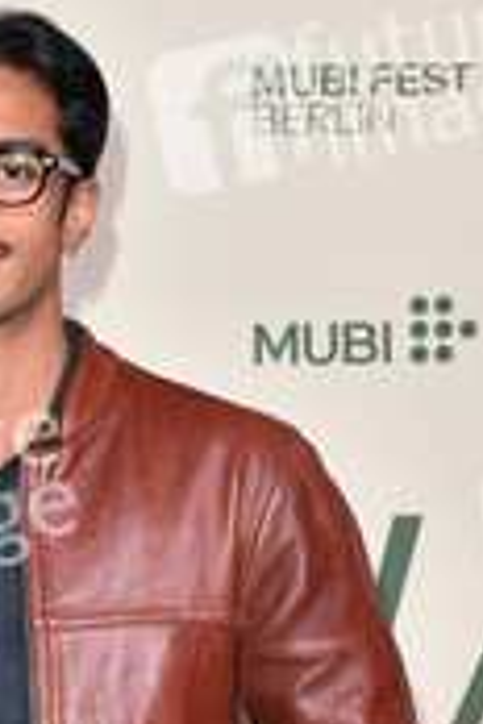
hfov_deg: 9.0
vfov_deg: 13.3
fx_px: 3059
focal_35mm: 152
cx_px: -17
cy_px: 720
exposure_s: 1/250
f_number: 6.3
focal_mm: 66
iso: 2500
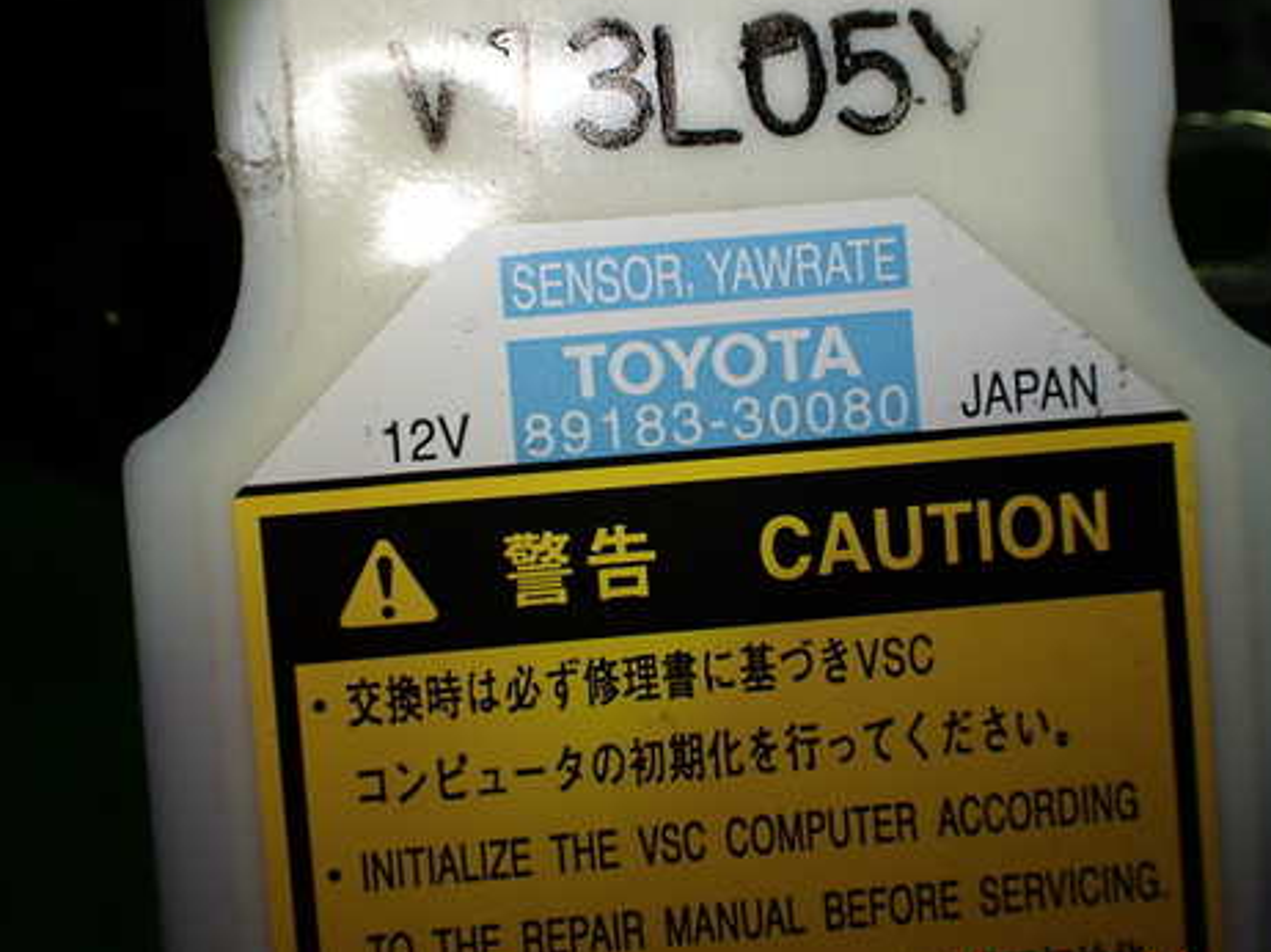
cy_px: 399
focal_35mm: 39
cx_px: 770
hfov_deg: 47.6
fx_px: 1431
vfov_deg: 36.7
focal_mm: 5.4
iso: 100
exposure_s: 1/200
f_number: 2.3
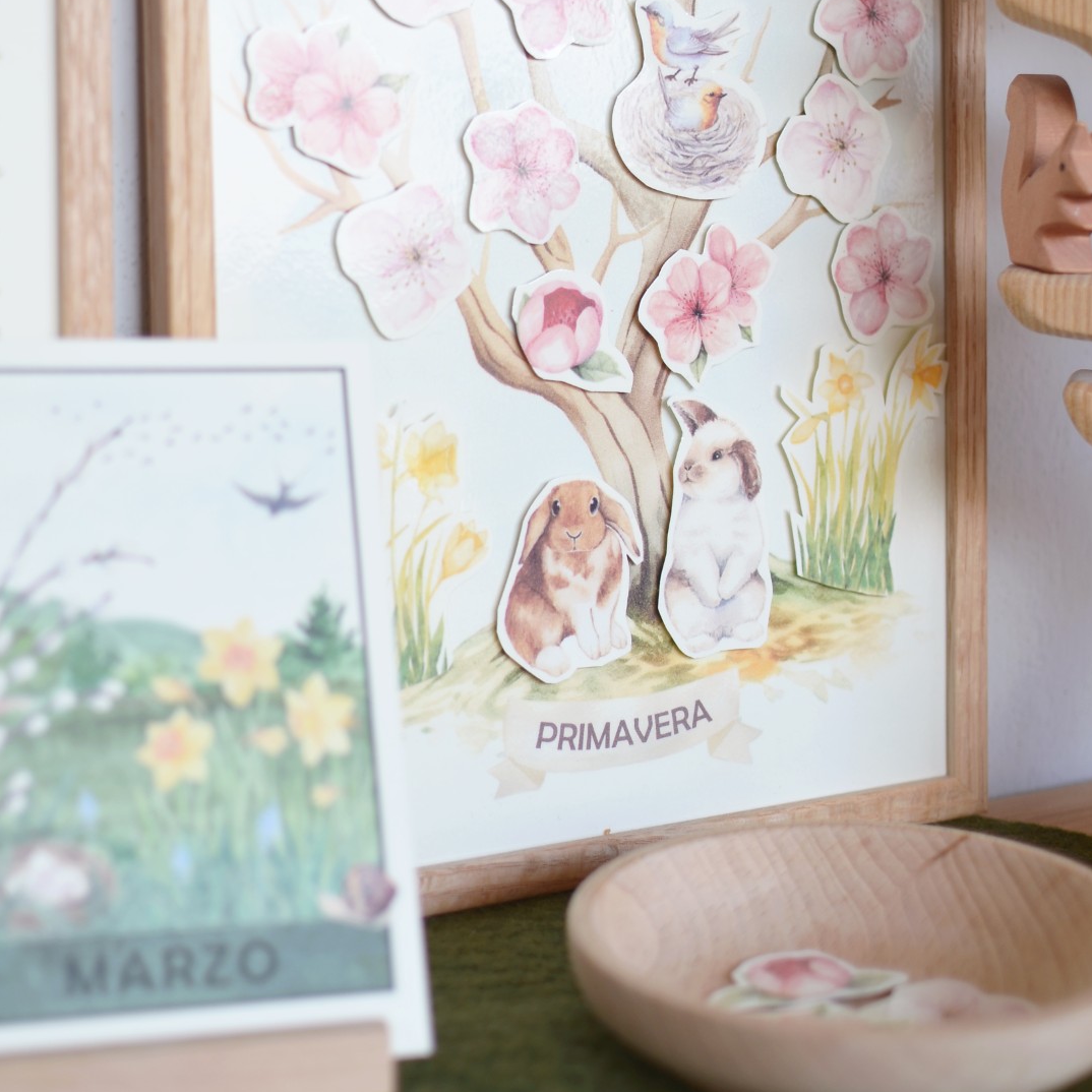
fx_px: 2414
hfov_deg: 25.5
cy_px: 346
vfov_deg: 25.3
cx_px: 547
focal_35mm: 68
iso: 100
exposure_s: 1/100
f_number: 2
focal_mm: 35
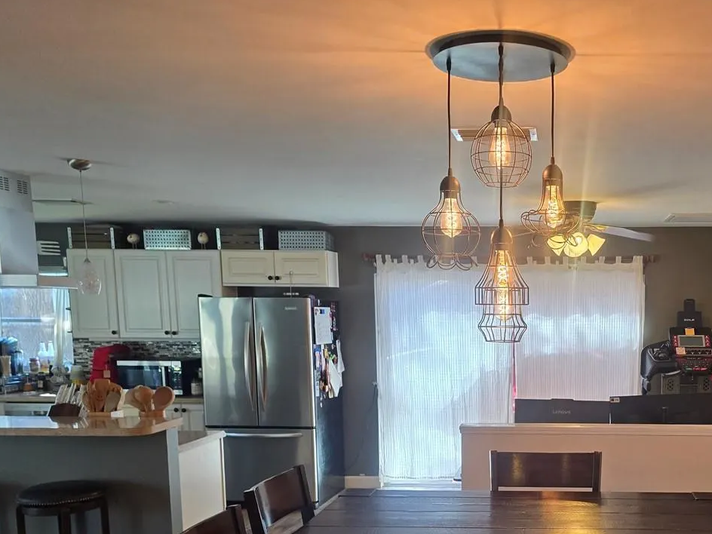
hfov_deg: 46.1
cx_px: 536
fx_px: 802
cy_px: 425
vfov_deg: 35.6
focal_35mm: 39
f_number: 1.7
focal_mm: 6.3
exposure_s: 1/120
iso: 200
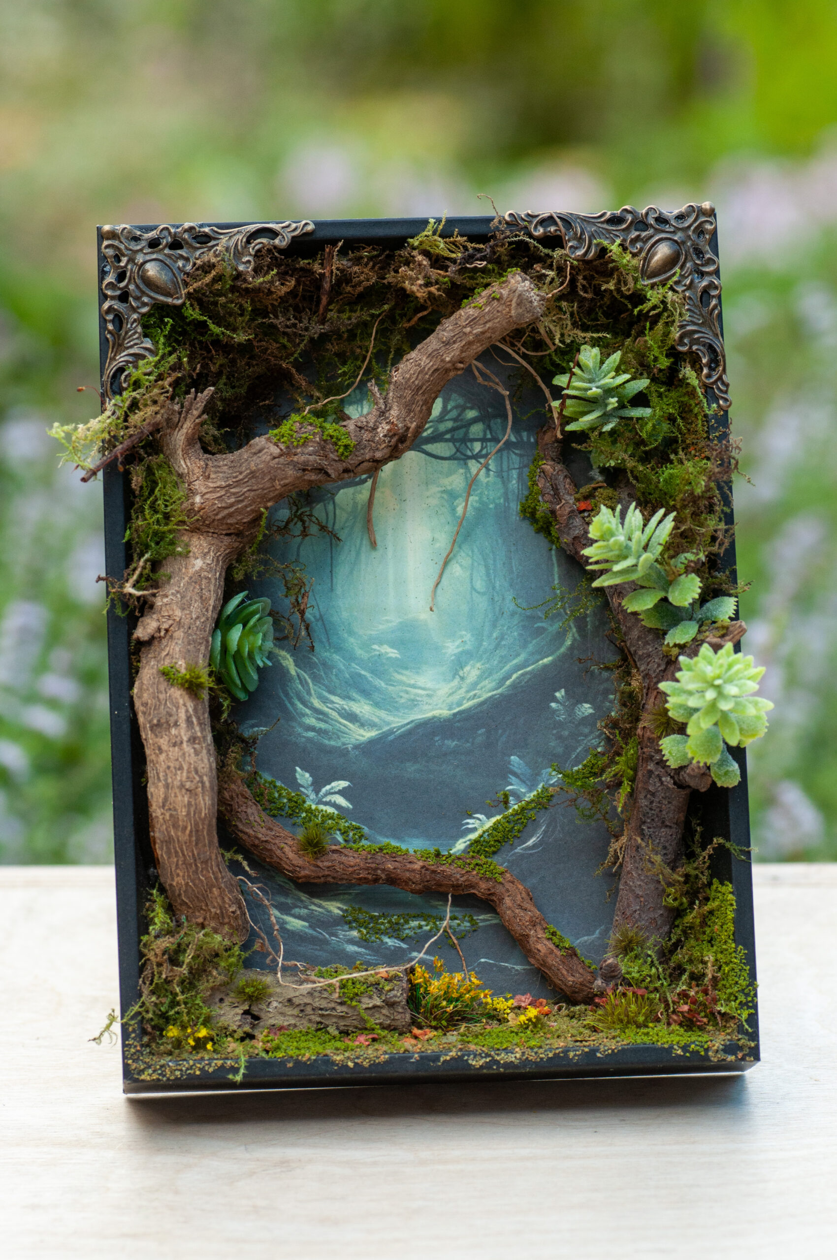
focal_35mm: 135
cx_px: 418
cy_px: 630
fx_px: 4721
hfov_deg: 10.1
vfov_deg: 15.2
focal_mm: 90
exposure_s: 1/160
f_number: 8
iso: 500
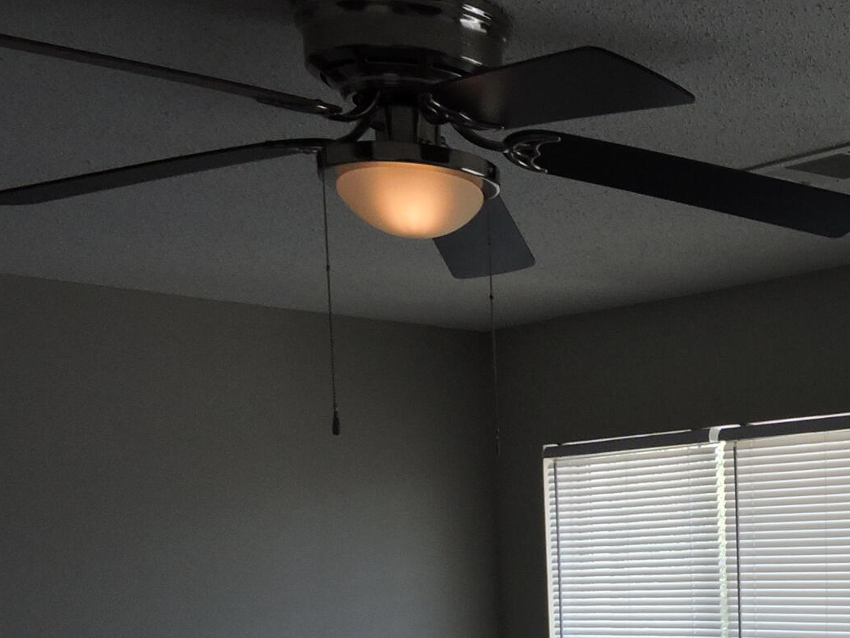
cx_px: 1187
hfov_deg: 23.8
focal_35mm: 69
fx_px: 1695
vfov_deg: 19.9
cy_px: 777
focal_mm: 4.3
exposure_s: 1/80
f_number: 3.3
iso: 100
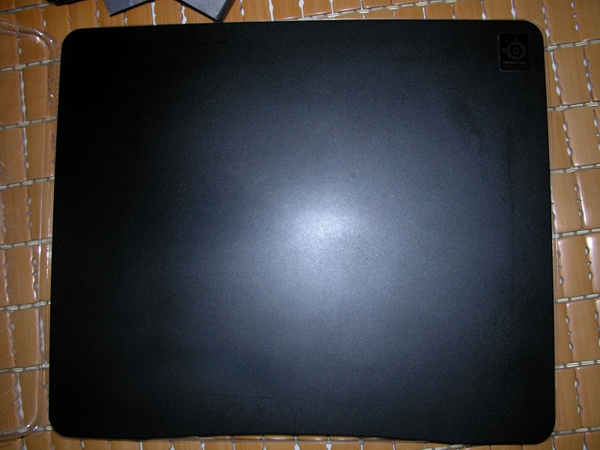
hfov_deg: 52.6
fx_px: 607
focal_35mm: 35
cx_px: 300
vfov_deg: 40.7
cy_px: 225
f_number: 2.8
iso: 100
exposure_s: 1/60
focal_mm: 8.9
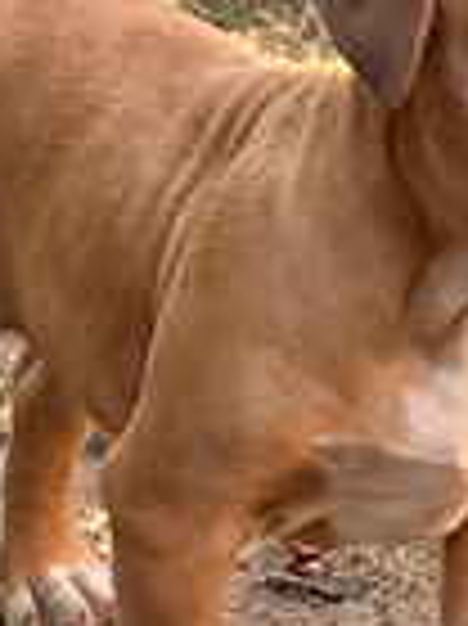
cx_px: 292
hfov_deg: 5.2
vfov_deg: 6.9
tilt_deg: -15.1
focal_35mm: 288
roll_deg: +3.5
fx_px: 5200
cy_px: 360
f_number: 2.8
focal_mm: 16.89
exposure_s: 1/121
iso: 160
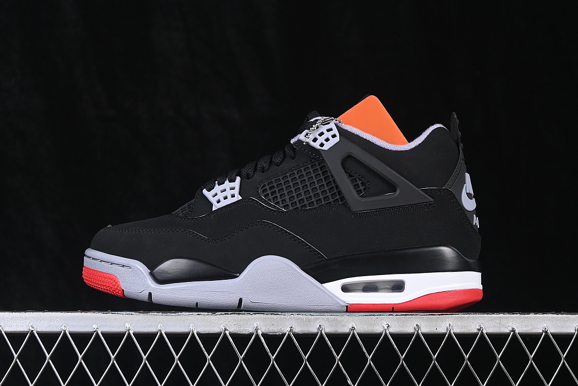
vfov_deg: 18.2
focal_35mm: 75
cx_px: 289
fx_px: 1204
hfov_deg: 27.0
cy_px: 193
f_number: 6.3
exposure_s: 1/60
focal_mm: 50
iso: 160
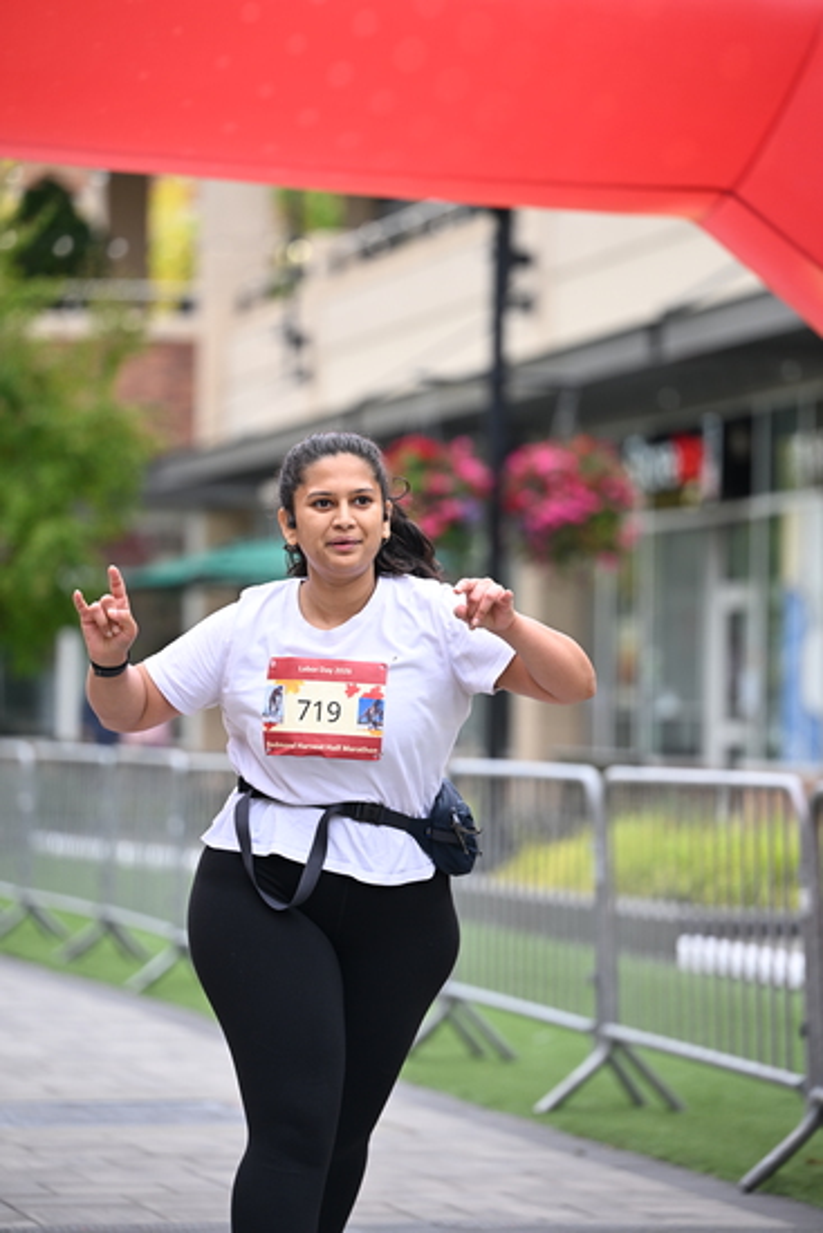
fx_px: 4283
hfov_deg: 11.0
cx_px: 412
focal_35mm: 125
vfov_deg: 16.4
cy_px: 616
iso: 400
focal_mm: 125
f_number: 2.8
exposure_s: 1/1000
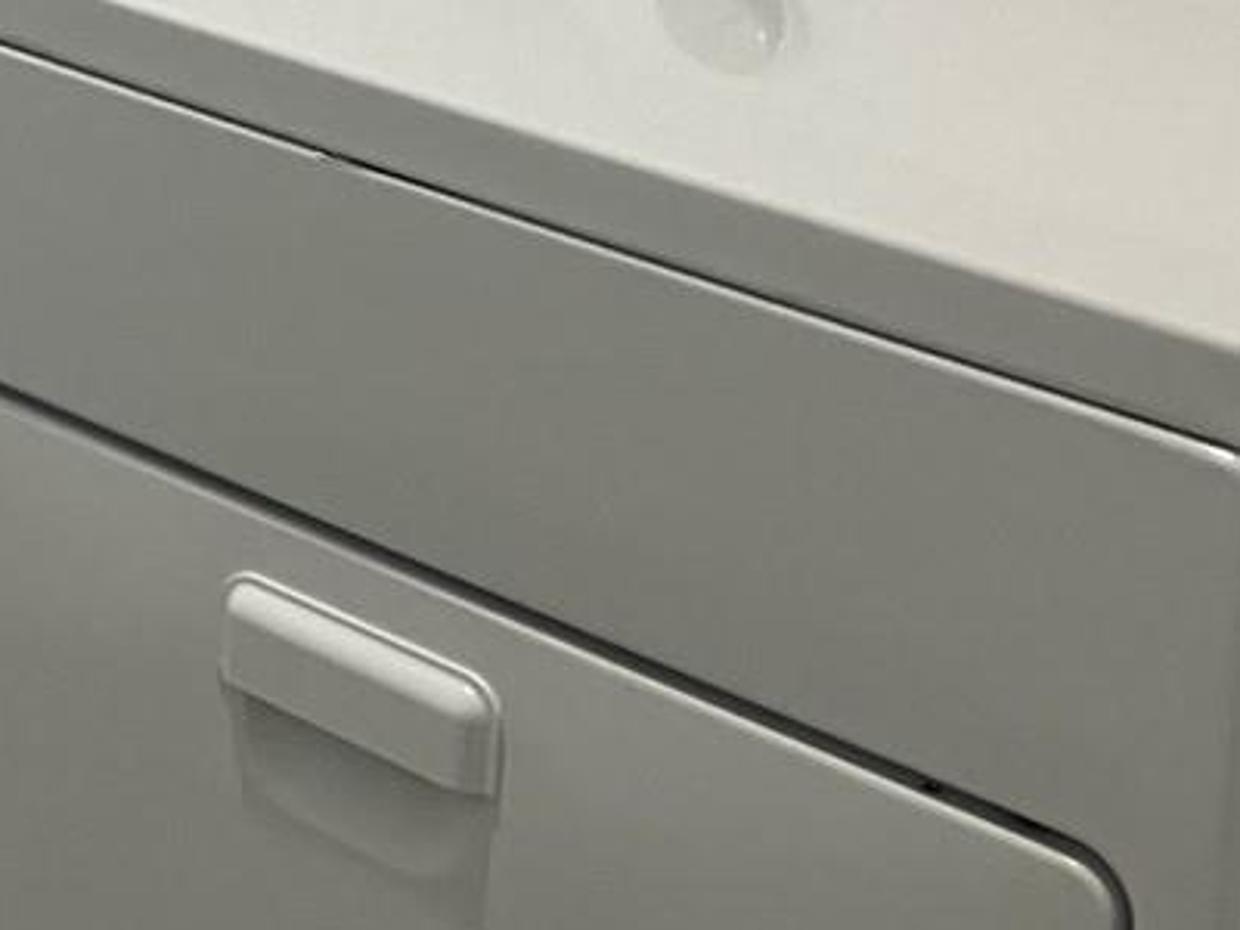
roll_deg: +1.4
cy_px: -422
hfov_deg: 16.3
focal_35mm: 112
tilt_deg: -10.2
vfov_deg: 12.6
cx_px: -527
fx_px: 4012
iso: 100
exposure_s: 1/60
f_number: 1.8
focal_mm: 3.99
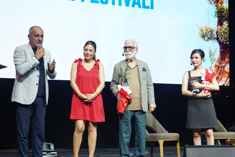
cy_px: 78
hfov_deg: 30.5
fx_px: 431
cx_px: 118
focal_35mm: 66
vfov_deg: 20.6
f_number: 5
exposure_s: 1/125
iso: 1250
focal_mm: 66
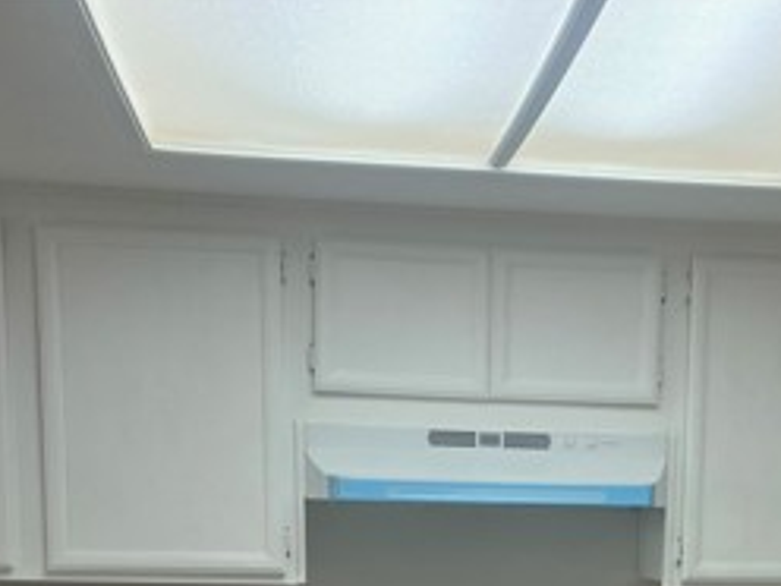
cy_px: 747
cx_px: 551
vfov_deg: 20.2
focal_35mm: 67
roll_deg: -0.2
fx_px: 1512
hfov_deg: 28.7
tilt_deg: -8.2
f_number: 1.6
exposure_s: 1/120
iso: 40
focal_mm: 5.1
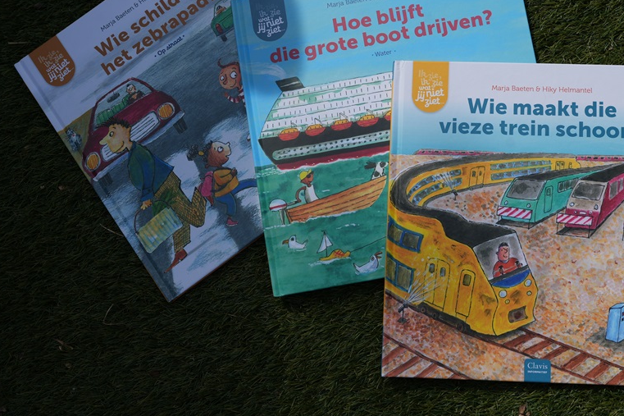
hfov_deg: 42.4
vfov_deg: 29.2
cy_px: 179
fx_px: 797
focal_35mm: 46
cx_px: 399
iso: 100
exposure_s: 1/500
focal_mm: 35
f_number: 7.1
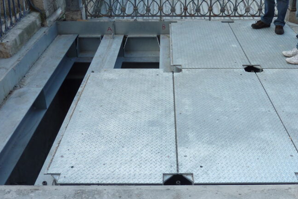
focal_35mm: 41
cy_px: 67
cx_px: 166
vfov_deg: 32.4
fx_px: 339
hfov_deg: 47.3
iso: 80
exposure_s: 1/100
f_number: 3.3
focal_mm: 4.1
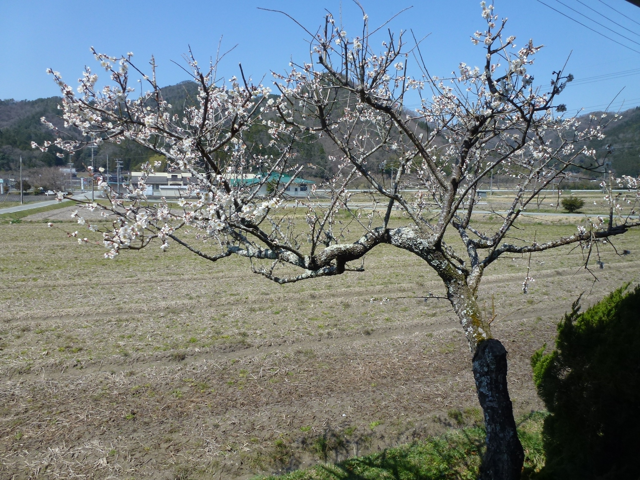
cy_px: 240
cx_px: 320
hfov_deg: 71.6
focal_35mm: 24
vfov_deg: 56.8
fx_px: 444
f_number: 4
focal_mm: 4.3
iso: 100
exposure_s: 1/640
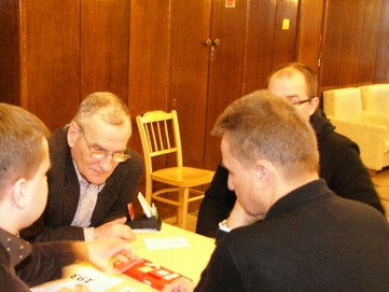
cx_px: 121
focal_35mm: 56
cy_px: 212
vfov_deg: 25.9
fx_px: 630
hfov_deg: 33.9
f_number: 4
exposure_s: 1/13
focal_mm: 20
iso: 1600
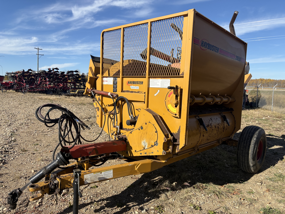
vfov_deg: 53.1
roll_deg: -0.8
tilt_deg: +1.4
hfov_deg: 67.3
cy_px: 107
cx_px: 142
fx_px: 214
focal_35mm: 26
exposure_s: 1/3623
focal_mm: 5.96
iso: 50
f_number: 1.6
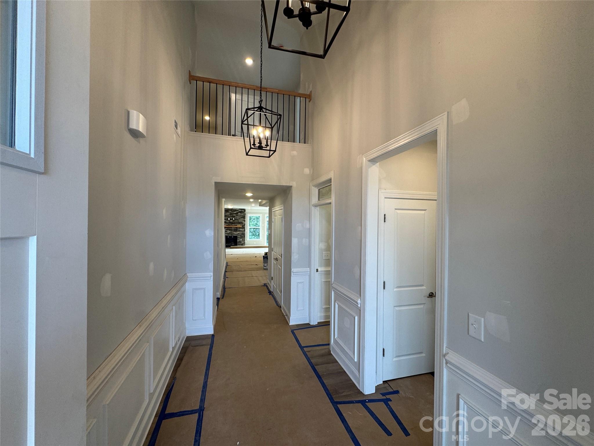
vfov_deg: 85.7
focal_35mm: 14
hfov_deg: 102.1
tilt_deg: +1.2
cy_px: 223
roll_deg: -1.1
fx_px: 240
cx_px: 297
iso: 100
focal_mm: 2.22
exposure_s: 1/120
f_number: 2.2
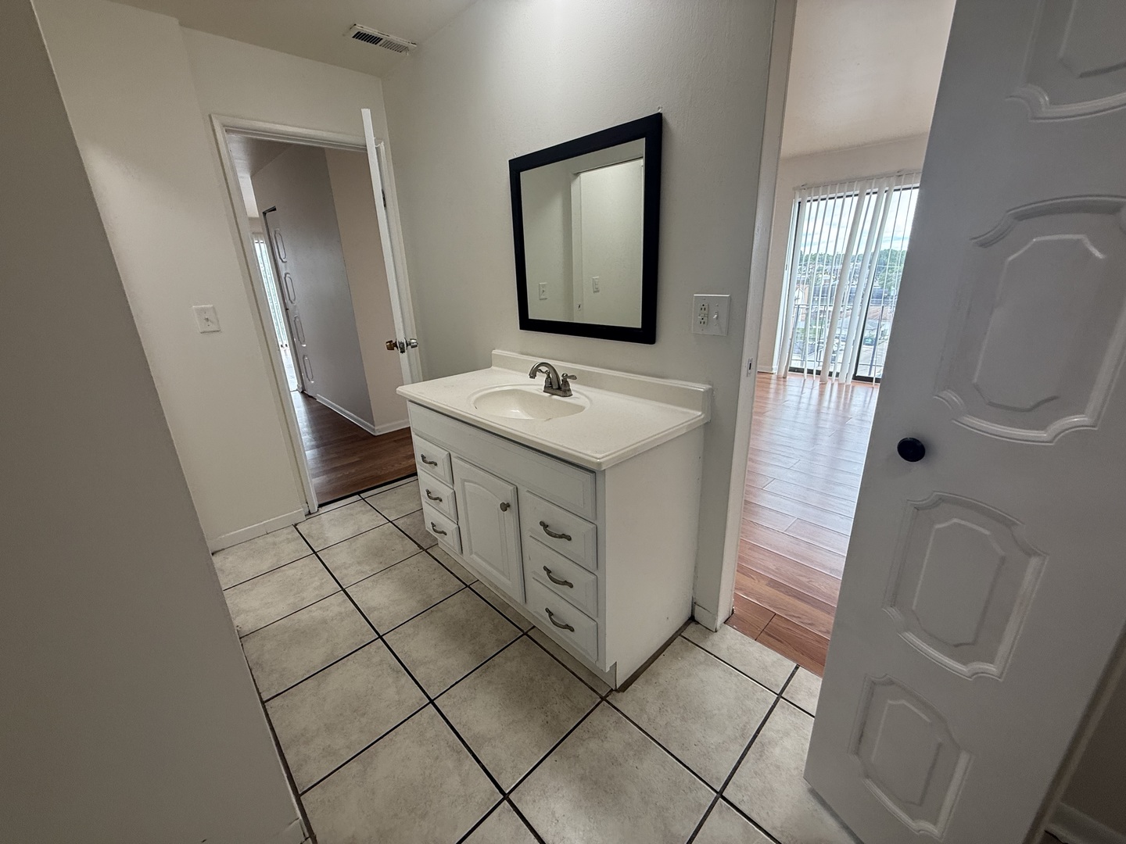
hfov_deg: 102.1
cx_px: 563
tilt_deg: -15.6
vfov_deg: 85.7
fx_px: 455
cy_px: 422
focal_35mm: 14
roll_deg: +1.7
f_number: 2.2
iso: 100
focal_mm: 2.22
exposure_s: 1/120
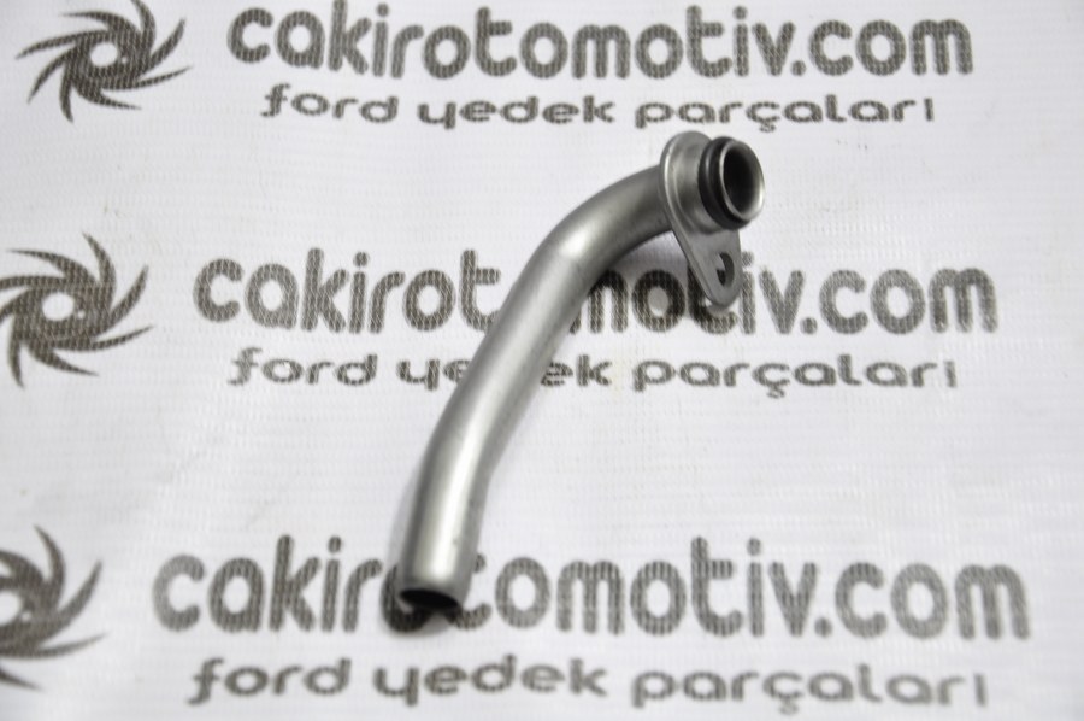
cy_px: 360
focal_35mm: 93
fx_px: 2797
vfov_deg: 14.7
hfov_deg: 21.9
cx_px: 542
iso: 200
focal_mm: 62
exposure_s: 1/10
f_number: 5.3
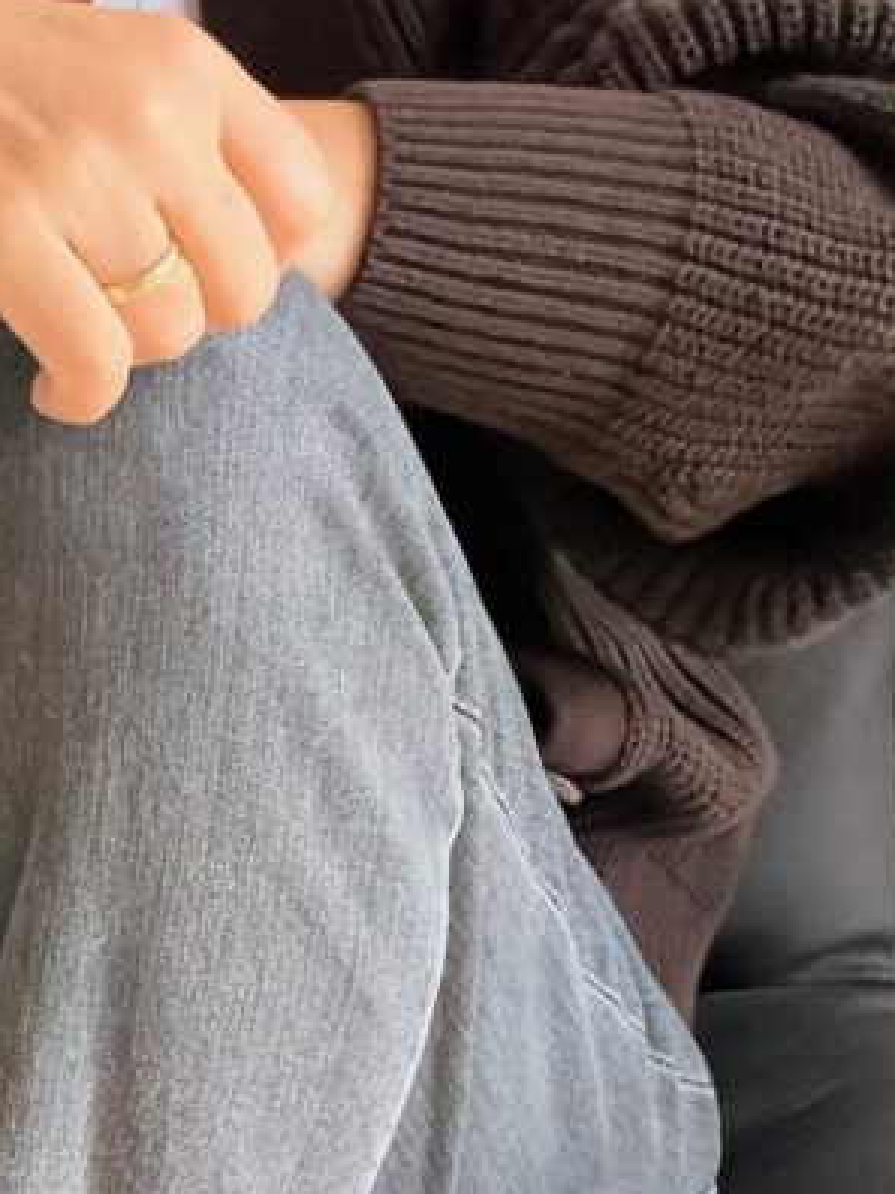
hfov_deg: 11.7
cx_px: -178
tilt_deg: -35.6
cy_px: 935
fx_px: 4275
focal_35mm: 124
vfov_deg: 15.8
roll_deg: +4.8
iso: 2500
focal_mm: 6.93
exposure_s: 1/125
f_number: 2.8
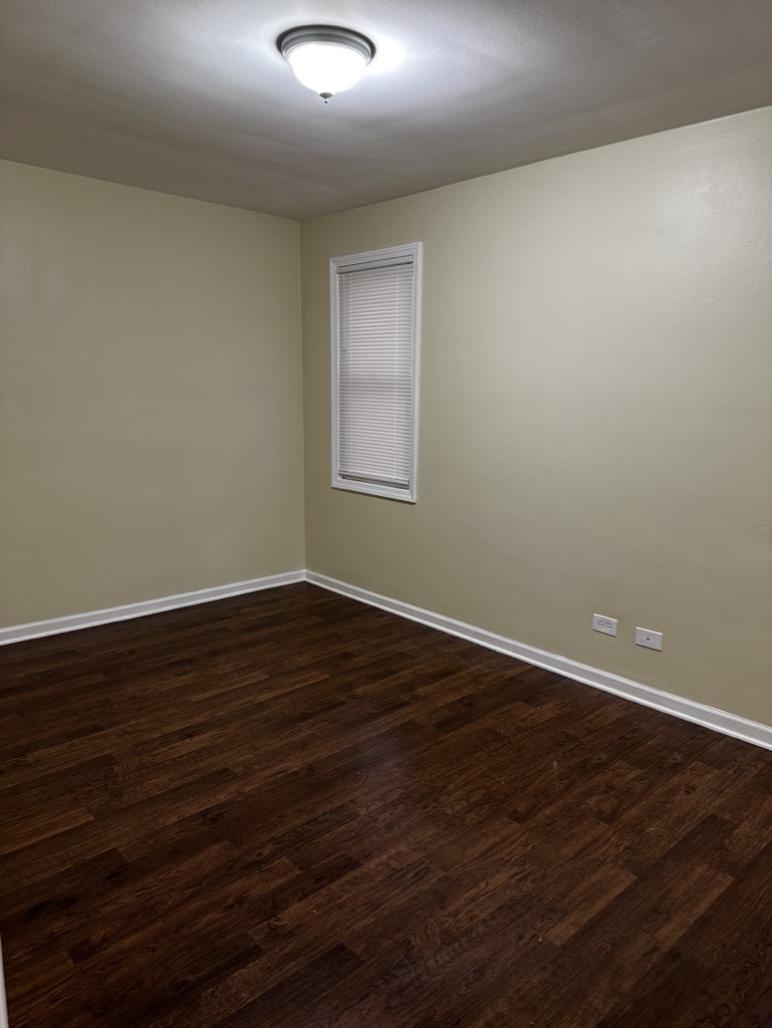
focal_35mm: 24
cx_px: 386
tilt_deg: -10.6
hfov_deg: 56.9
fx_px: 713
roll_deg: -1.1
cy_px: 514
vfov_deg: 71.6
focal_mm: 6.86
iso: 160
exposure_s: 1/60
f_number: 1.78
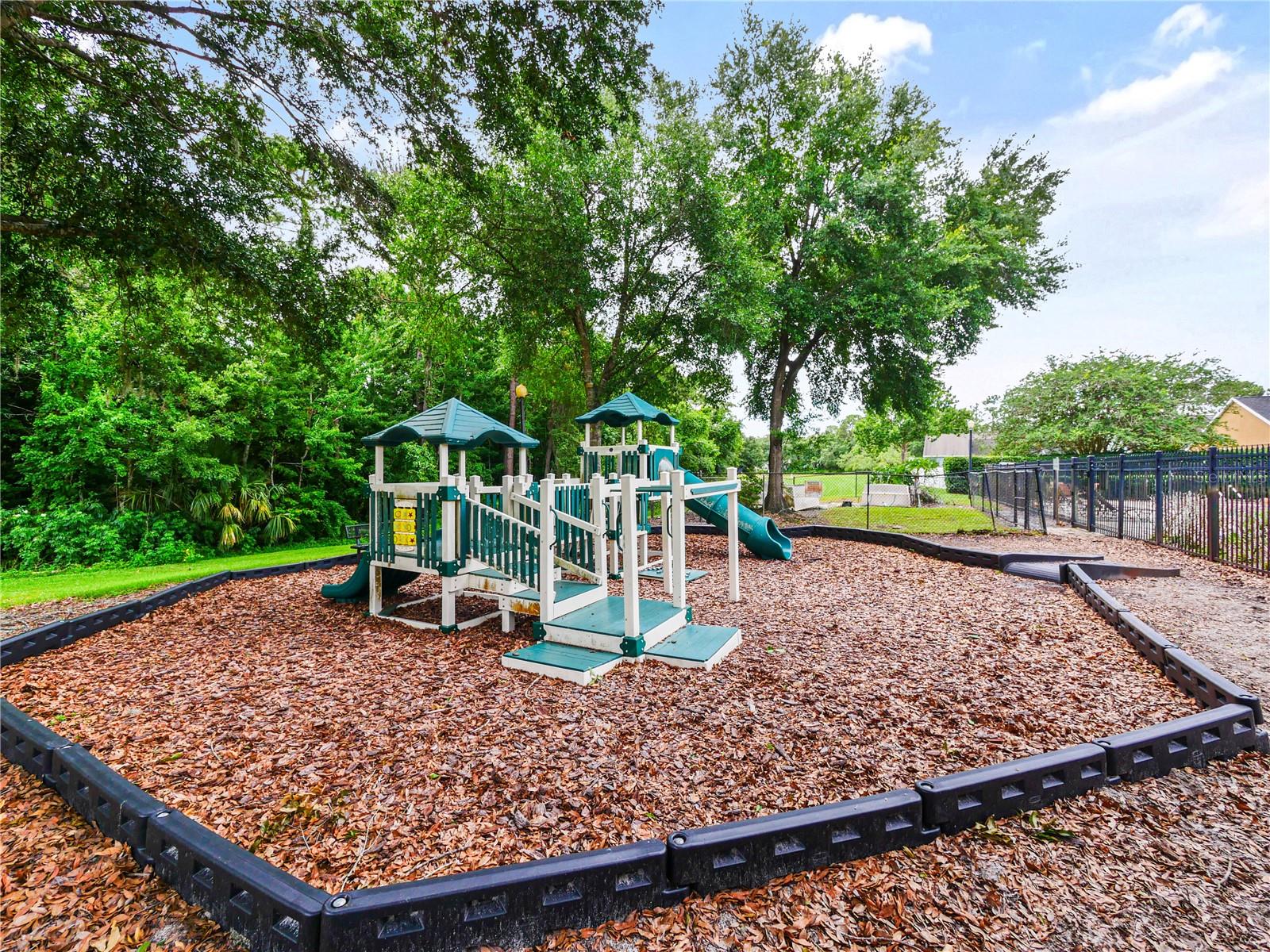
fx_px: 514
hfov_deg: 102.1
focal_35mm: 14
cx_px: 635
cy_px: 476
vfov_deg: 85.7
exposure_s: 1/200
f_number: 5.6
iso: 200
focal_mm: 7
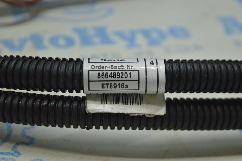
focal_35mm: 82
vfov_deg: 16.5
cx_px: 121
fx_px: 554
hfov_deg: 24.6
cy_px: 80
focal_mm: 55
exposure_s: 1/40
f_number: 5.6
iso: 400
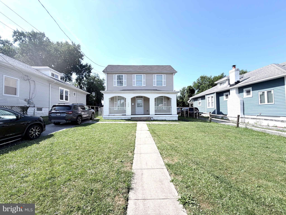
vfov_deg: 85.7
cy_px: 108
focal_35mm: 14
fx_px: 116
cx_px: 143
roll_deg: +0.4
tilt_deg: +2.0
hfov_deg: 102.1
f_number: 2.2
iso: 25
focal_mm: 2.22
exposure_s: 1/770
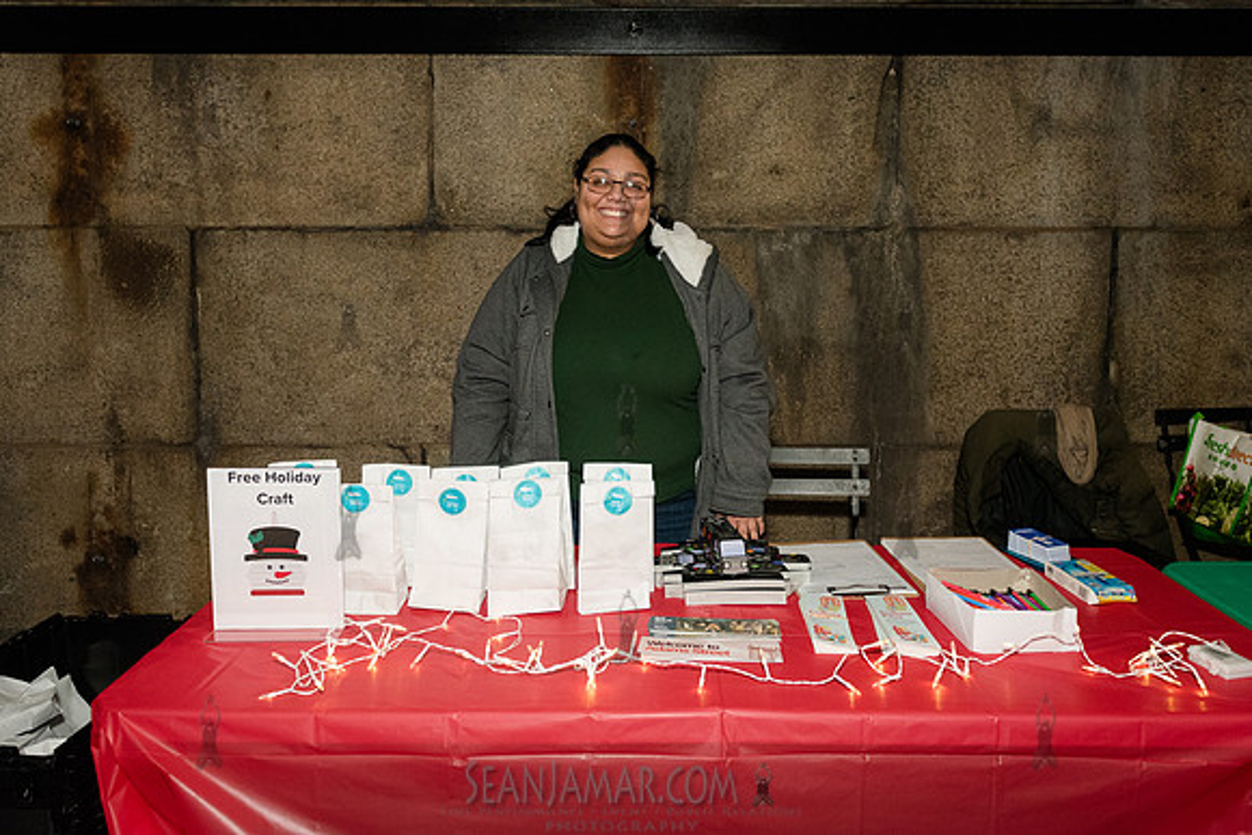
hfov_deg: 65.6
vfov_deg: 46.4
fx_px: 971
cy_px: 351
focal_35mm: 28
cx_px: 627
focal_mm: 24
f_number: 3.5
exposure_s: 1/160
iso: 4000
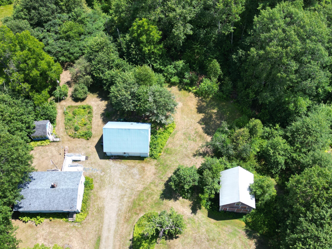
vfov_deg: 43.7
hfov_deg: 56.7
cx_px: 182
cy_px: 160
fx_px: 307
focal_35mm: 32
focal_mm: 6.72
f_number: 1.7
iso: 110
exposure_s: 1/1250
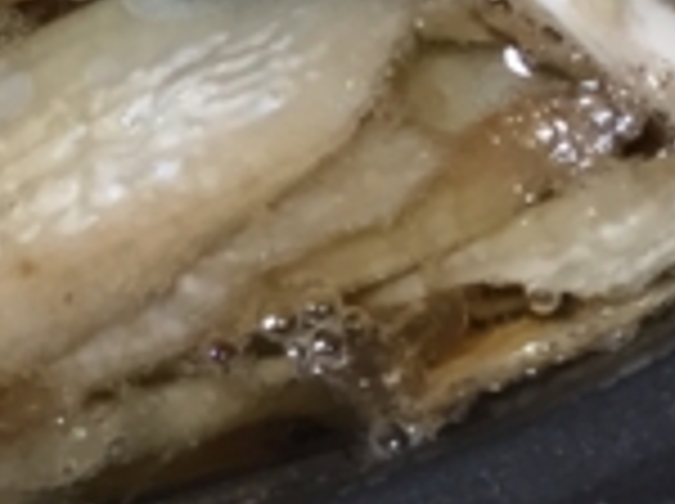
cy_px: -639
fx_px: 3018
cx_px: -310
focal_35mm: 155
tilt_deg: -51.1
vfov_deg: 8.8
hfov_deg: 12.2
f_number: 2.2
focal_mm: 4.15
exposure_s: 1/33
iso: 100
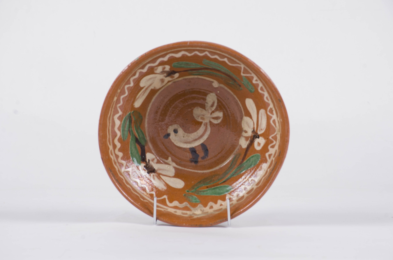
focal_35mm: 168
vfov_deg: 8.1
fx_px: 1830
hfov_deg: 12.3
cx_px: 196
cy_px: 130
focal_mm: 112
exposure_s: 1/125
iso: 160
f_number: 11
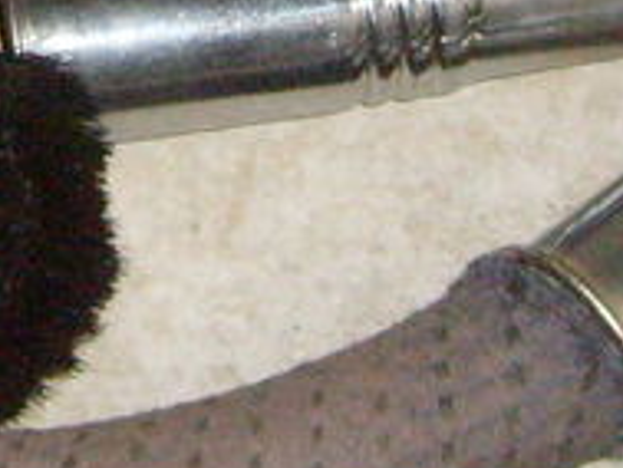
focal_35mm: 185
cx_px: 7
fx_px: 3332
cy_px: -333
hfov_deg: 10.6
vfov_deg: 7.8
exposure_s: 1/45
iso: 400
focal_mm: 5.8
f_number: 2.8
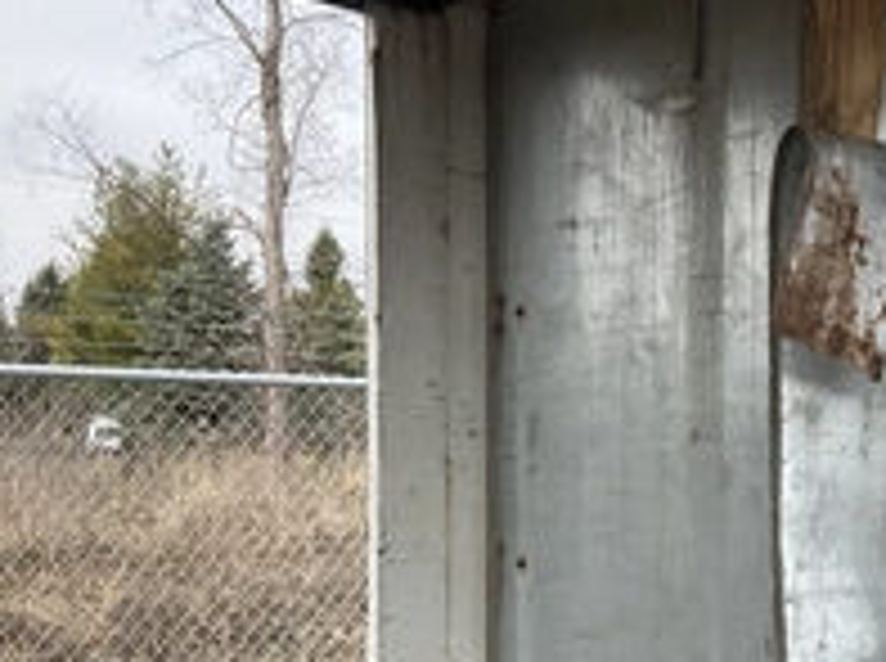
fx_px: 1507
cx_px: 877
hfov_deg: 30.5
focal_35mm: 59
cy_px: 450
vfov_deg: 24.6
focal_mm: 3
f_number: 1.8
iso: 25
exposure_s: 1/842
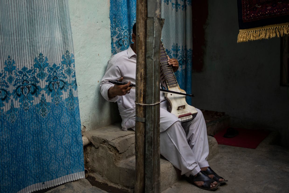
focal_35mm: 35
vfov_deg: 37.8
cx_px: 144
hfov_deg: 54.4
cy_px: 96
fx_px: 281
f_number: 1.8
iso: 100
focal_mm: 35
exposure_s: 1/400
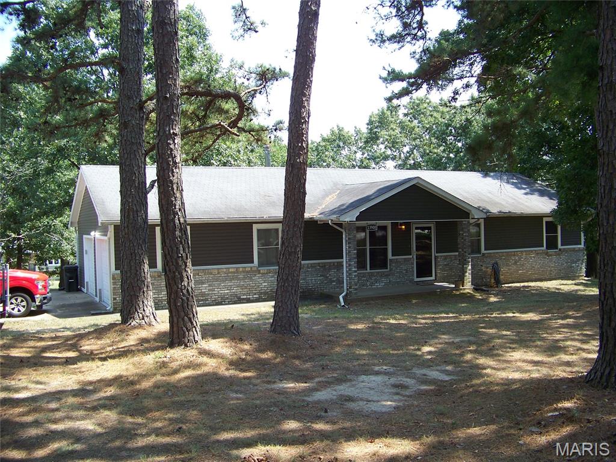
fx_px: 641
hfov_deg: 51.4
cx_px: 308
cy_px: 231
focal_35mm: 36
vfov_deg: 39.7
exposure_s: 1/160
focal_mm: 5.85
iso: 64
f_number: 2.8
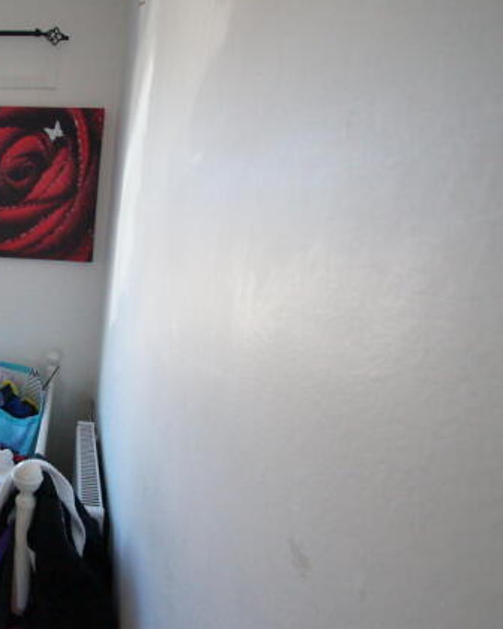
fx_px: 409
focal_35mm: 22
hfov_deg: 52.0
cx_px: 13
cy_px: 323
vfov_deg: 75.0
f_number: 6.3
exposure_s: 1/160
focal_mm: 10
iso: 3200
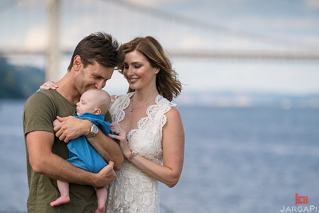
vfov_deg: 7.8
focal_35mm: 176
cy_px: 106
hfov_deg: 11.7
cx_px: 169
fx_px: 1560
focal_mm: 150
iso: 200
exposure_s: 1/2500
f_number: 3.2
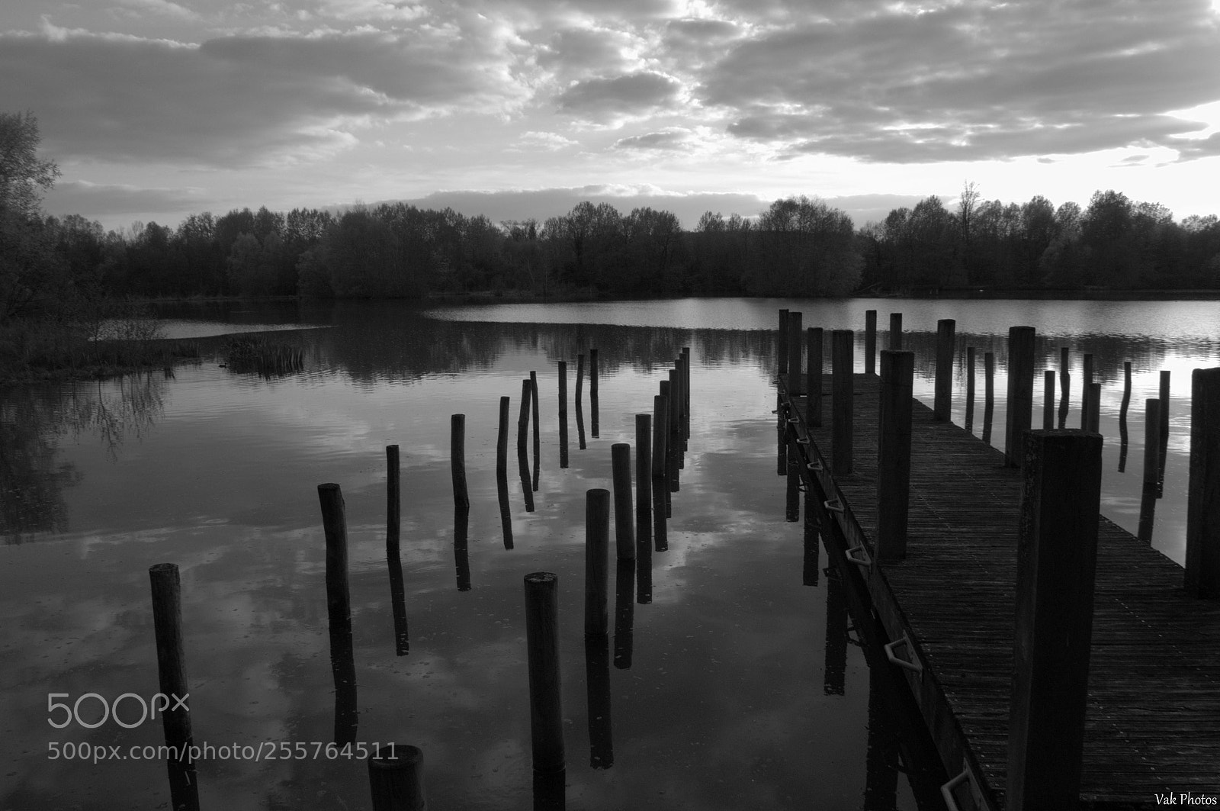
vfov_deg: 47.8
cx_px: 610
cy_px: 406
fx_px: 914
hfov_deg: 67.4
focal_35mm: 27
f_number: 10
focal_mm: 18
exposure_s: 1/200
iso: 400
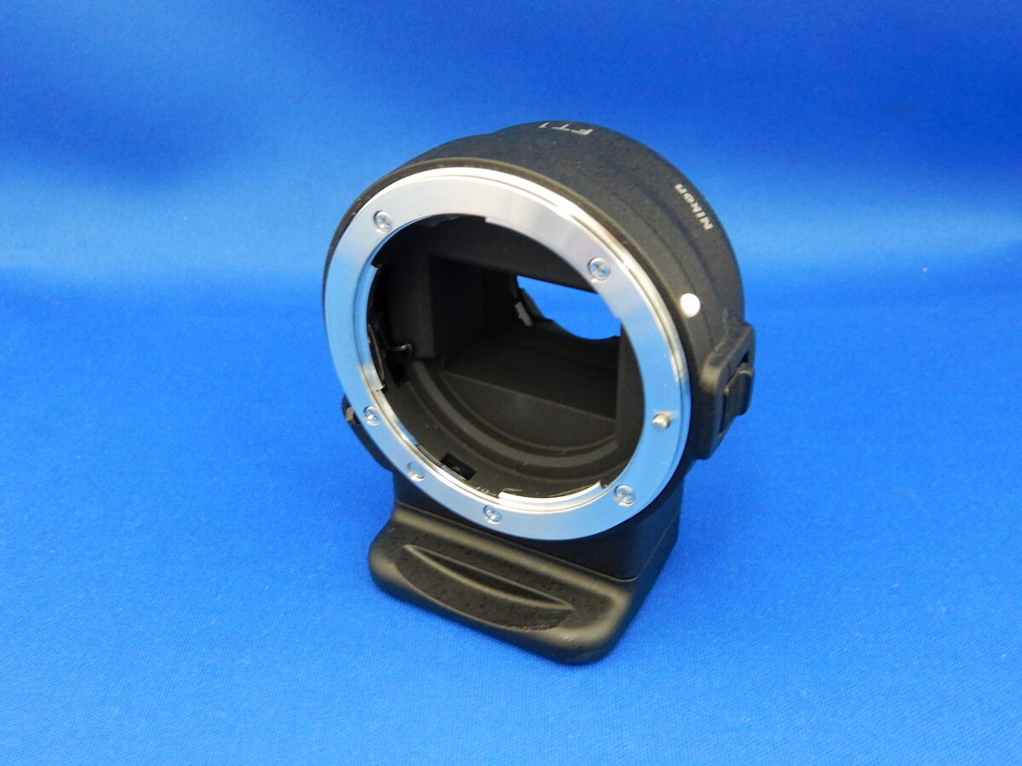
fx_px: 1063
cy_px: 383
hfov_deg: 51.4
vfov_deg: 39.7
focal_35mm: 36
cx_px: 511
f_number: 4
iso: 400
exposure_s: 1/10
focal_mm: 6.4
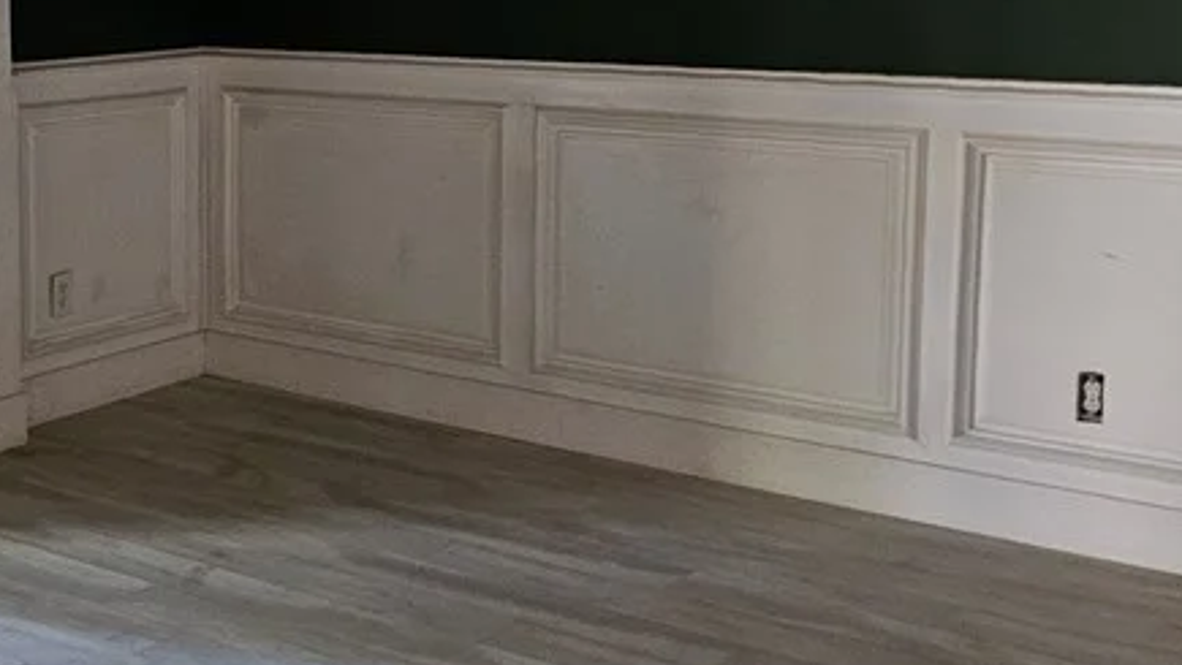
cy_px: 141
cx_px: 155
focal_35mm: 59
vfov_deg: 20.2
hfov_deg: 33.8
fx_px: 1850
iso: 800
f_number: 1.7
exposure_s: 1/24
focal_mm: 6.3
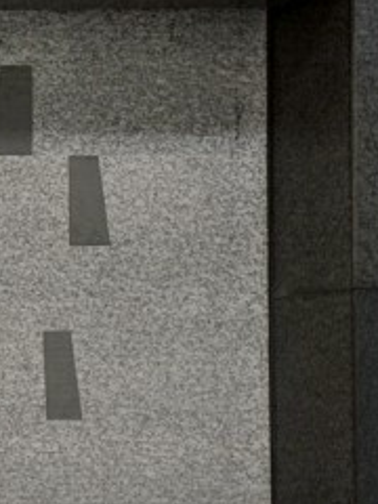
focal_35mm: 126
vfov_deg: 15.6
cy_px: 321
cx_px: -420
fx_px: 1835
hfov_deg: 10.6
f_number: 4
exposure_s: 1/160
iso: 2500
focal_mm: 35
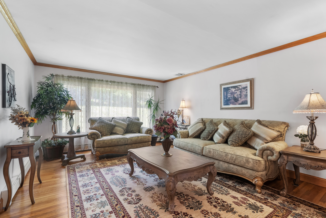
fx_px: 145
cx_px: 163
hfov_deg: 96.7
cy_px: 109
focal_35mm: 16
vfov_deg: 73.8
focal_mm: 16
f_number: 9
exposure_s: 1.3
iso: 250
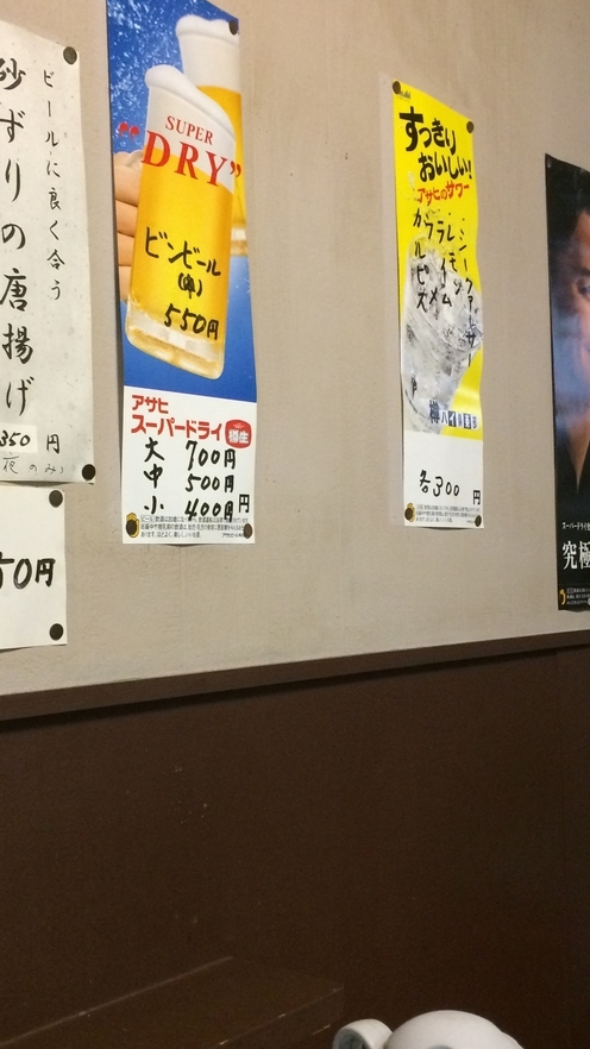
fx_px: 1196
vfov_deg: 47.3
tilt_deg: +0.8
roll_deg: +3.2
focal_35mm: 43
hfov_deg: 27.5
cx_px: 189
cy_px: 554
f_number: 2.2
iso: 250
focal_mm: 4.15
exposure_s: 1/30
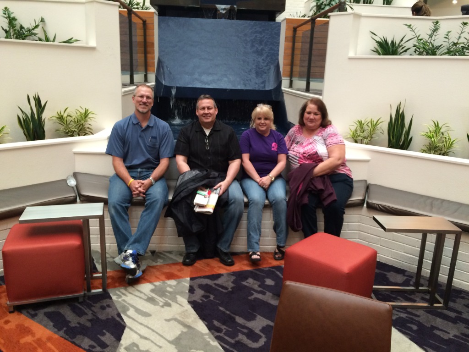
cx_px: 234
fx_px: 393
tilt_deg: -17.3
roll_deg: -1.5
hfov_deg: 61.7
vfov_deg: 48.2
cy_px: 176
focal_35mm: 29
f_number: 2.2
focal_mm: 4.15
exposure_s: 1/30
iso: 125
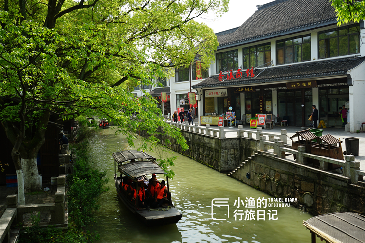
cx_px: 182
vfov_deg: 41.1
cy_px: 122
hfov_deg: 58.7
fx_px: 324
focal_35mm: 32
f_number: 10
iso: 100
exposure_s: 1/80
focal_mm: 32
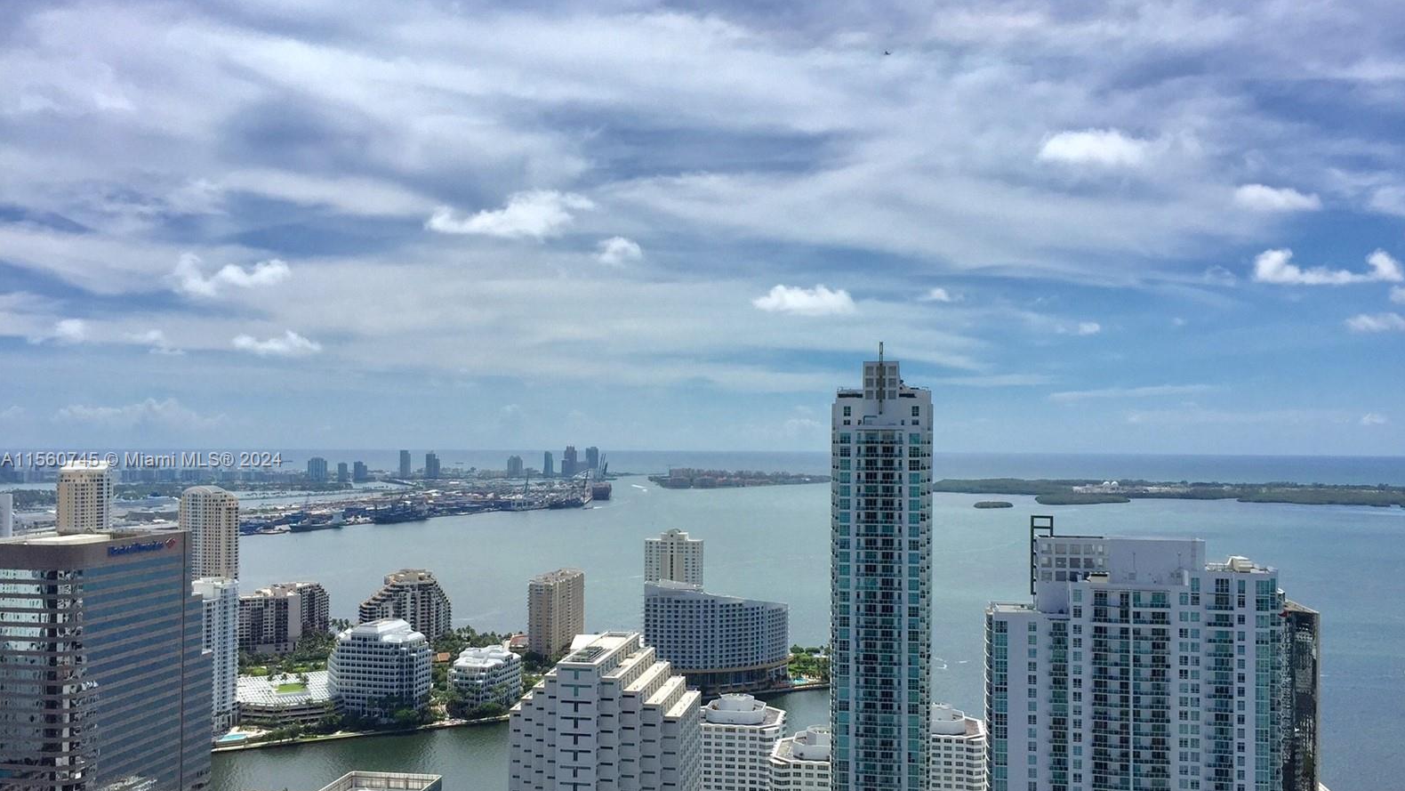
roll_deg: -1.5
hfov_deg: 61.0
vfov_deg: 36.6
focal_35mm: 32
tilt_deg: -0.6
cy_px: 461
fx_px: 1192
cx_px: 709
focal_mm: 4.15
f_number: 2.2
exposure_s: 1/4950
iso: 32
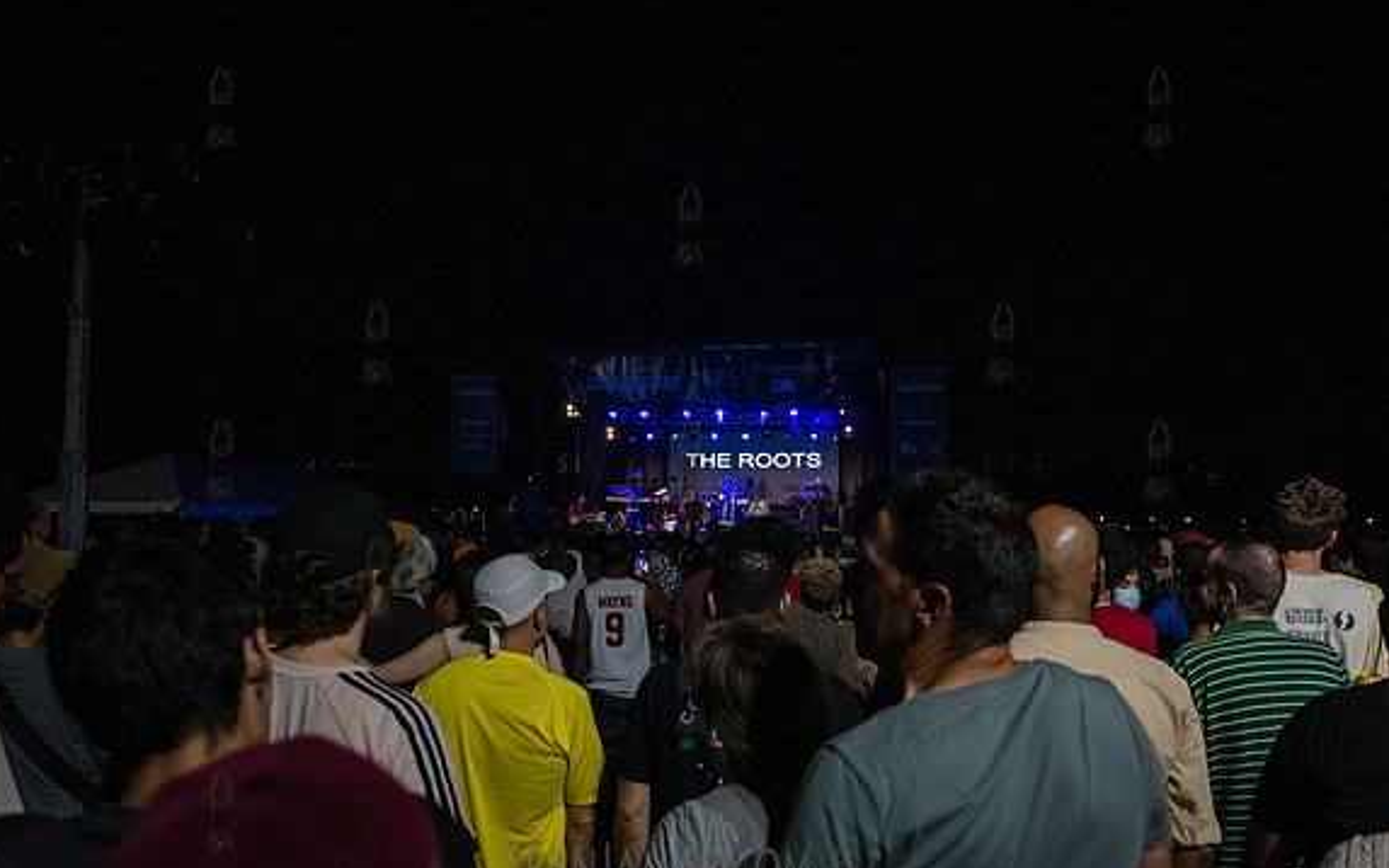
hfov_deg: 59.7
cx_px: 688
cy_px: 457
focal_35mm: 32
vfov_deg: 39.4
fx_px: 1211
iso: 5000
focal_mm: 31
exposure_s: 1/320
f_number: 4
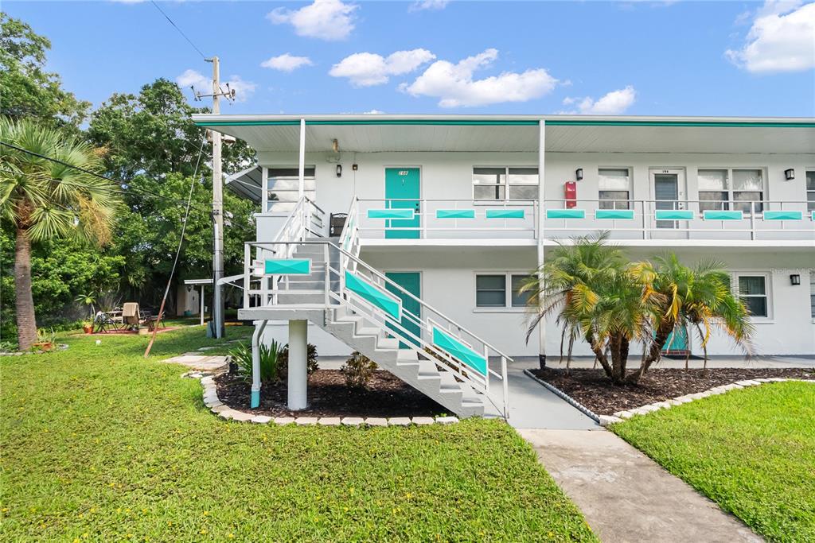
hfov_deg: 96.7
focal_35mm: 16
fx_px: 362
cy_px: 272
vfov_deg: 73.8
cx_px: 408
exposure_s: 1/750
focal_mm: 16
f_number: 16
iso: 3200
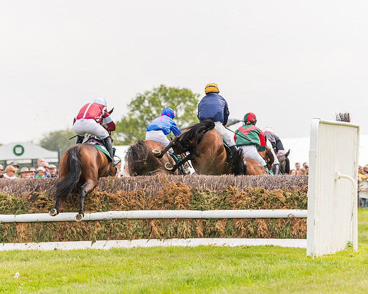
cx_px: 166
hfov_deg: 6.5
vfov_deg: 5.2
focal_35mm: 299
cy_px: 146
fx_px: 3253
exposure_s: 1/2500
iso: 400
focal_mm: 165
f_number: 4
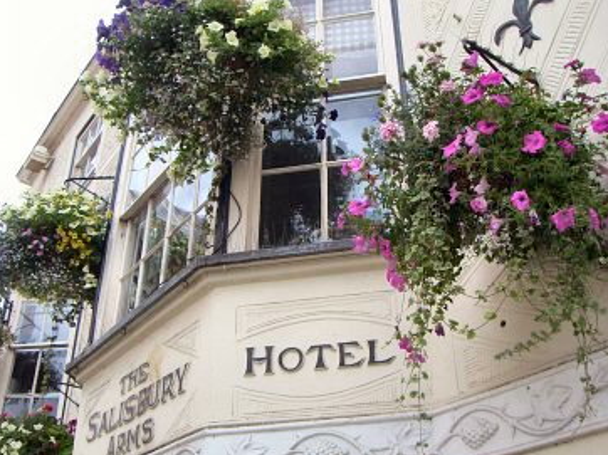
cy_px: 238
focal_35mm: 42
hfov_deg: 44.8
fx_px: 737
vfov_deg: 34.3
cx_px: 302
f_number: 4.3
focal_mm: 6.2
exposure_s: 1/160
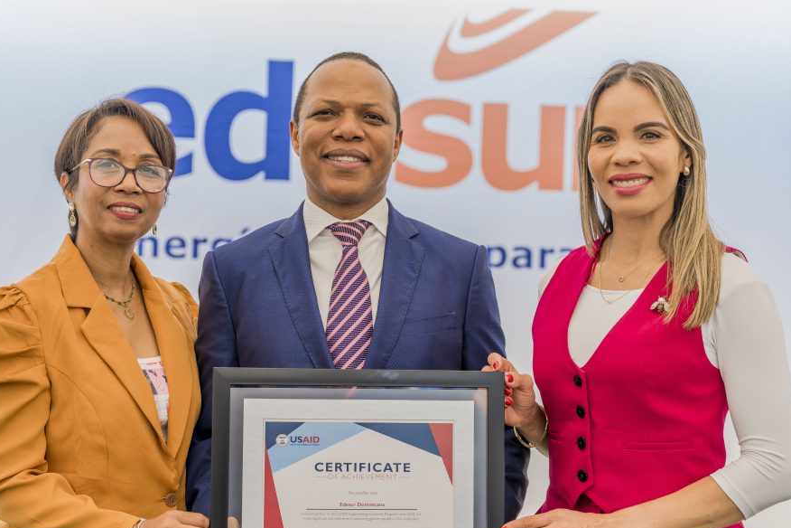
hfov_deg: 33.4
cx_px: 366
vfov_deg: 22.6
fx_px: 1318
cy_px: 310
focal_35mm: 60
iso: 50
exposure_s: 1/160
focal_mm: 51
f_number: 2.8
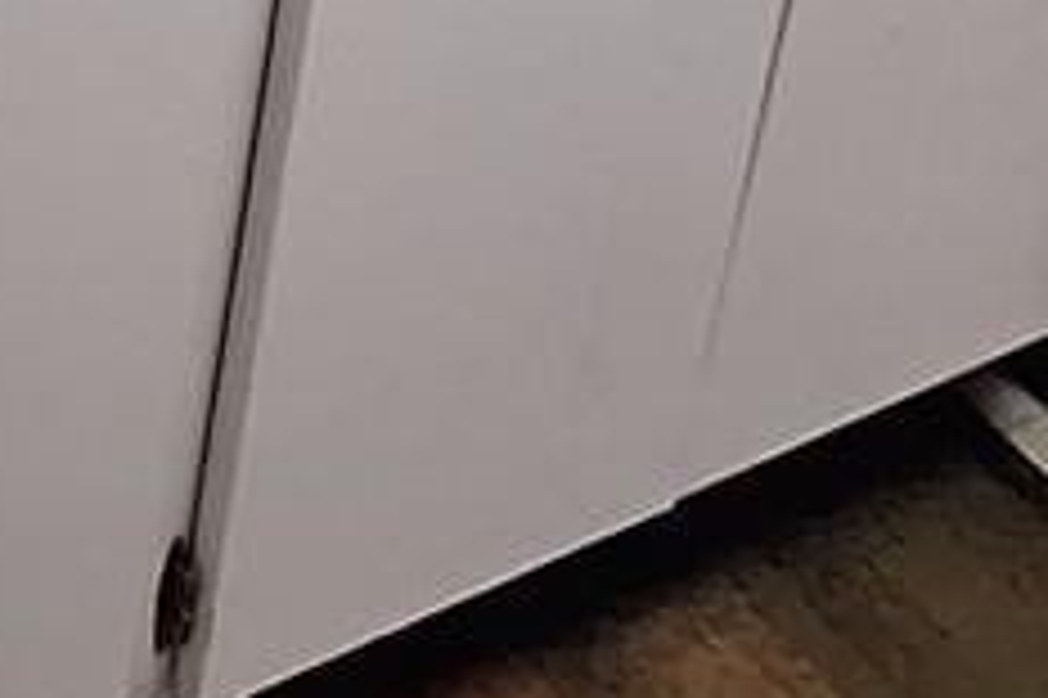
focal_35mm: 93
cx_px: -751
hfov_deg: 18.1
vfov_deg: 10.8
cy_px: -1301
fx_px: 2705
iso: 160
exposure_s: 1/40
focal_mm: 1.74
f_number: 2.2
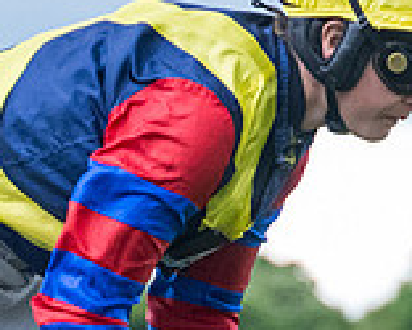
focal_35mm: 790
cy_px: 619
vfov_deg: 2.0
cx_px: 49
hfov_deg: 2.4
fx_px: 9639
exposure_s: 1/2000
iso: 2000
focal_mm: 102
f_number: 4
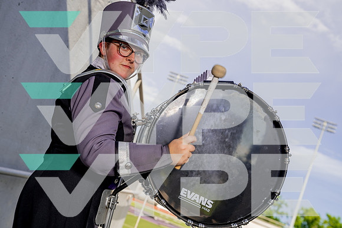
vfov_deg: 25.5
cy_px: 114
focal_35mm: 53
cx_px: 171
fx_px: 504
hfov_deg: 37.5
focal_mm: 53
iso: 100
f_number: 5.6
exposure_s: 1/250
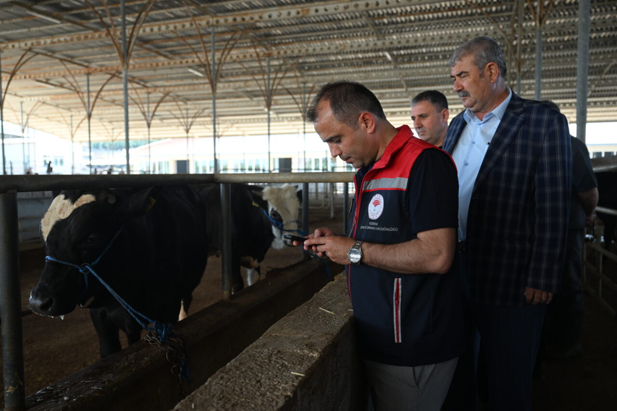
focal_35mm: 30
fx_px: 505
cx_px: 308
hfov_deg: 62.8
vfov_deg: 44.3
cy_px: 206
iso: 320
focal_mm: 29.5
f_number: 3.5
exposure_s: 1/200
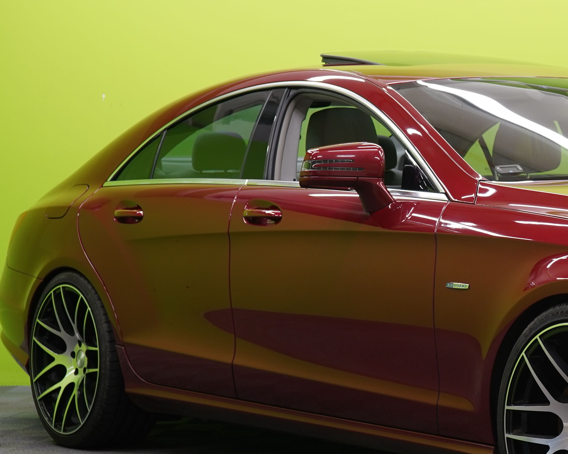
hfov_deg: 16.9
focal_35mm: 111
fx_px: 1866
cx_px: 592
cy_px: 242
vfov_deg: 13.9
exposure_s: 1/30
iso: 400
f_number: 5
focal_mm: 48
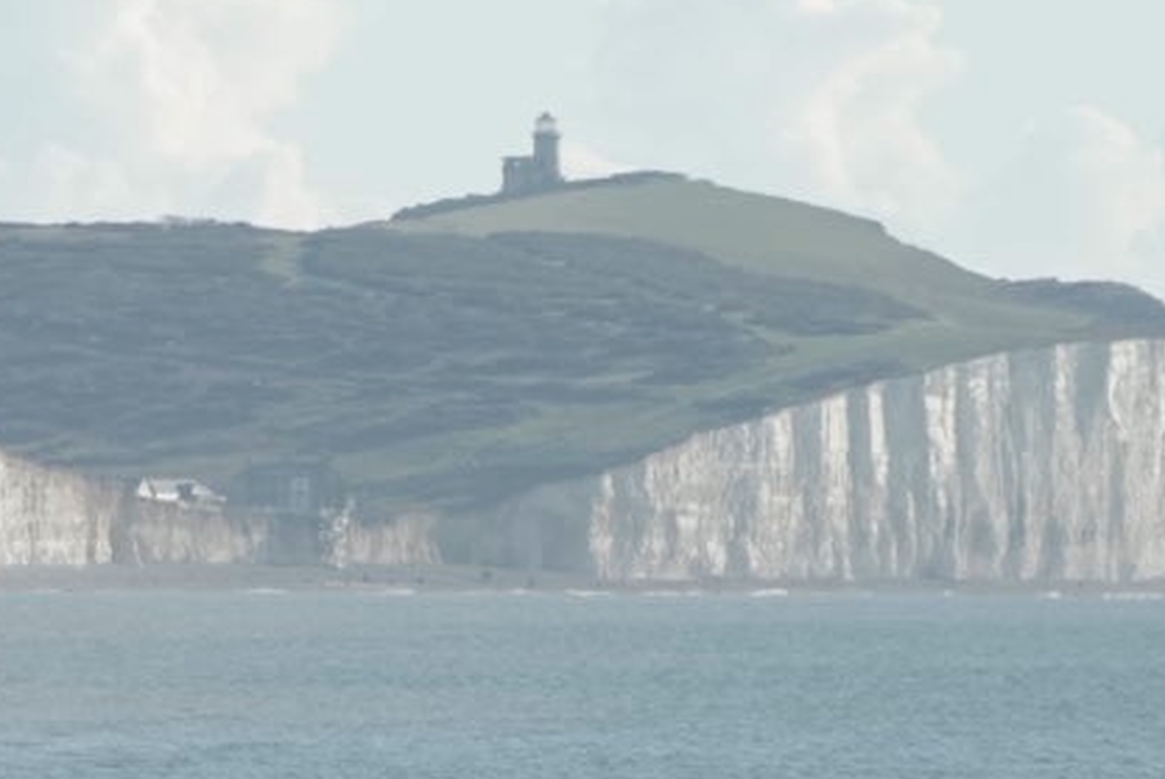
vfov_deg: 1.8
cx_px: -419
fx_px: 25106
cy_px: -341
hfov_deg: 2.7
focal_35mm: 775
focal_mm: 200
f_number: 7.1
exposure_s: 1/2500
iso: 1000
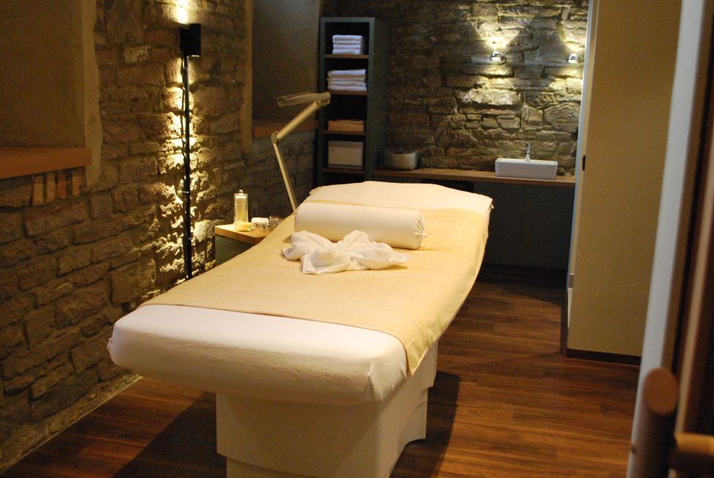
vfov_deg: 36.0
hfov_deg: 51.8
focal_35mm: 37
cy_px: 247
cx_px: 346
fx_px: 735
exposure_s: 1/30
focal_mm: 20
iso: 1250
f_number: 3.8
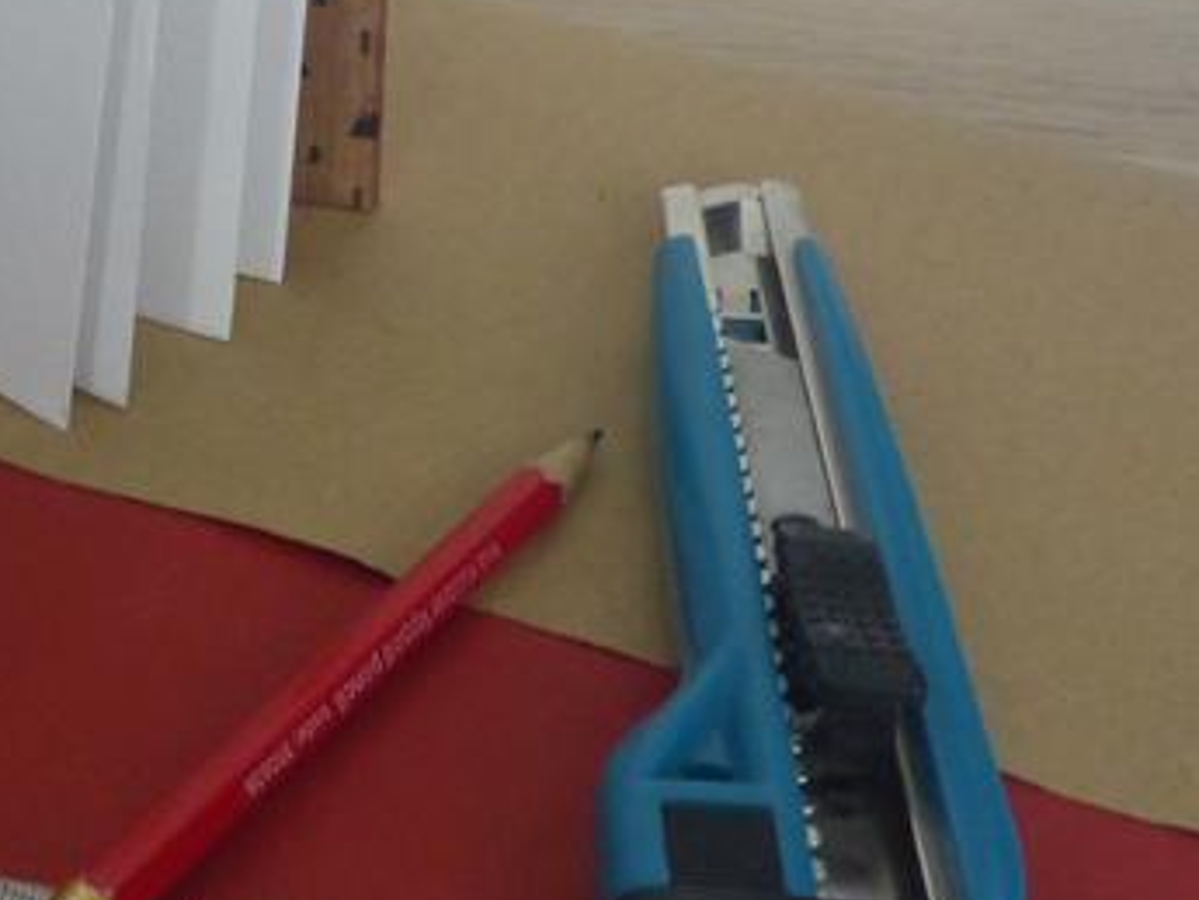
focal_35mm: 58
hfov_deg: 30.7
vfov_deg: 25.2
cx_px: -17
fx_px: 2010
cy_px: 327
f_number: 2.8
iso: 400
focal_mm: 4.5
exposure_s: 1/8
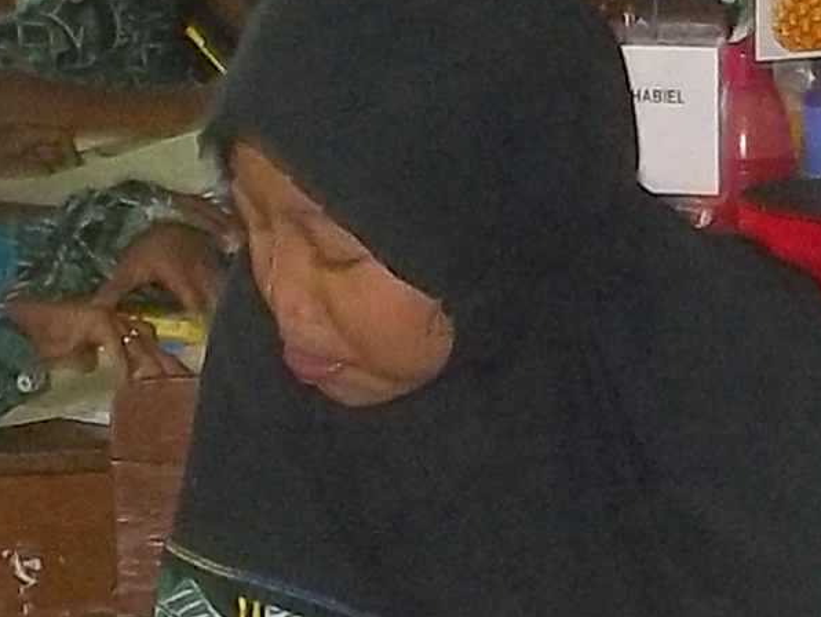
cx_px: 1203
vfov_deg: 8.4
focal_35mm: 177
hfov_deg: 10.8
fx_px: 4201
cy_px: 522
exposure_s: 1/30
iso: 160
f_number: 3.3
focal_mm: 4.1
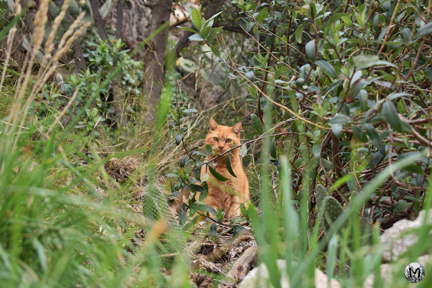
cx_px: 216
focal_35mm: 82
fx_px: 990
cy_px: 144
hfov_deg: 24.6
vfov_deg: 16.6
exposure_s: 1/160
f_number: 6.3
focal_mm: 55
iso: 400
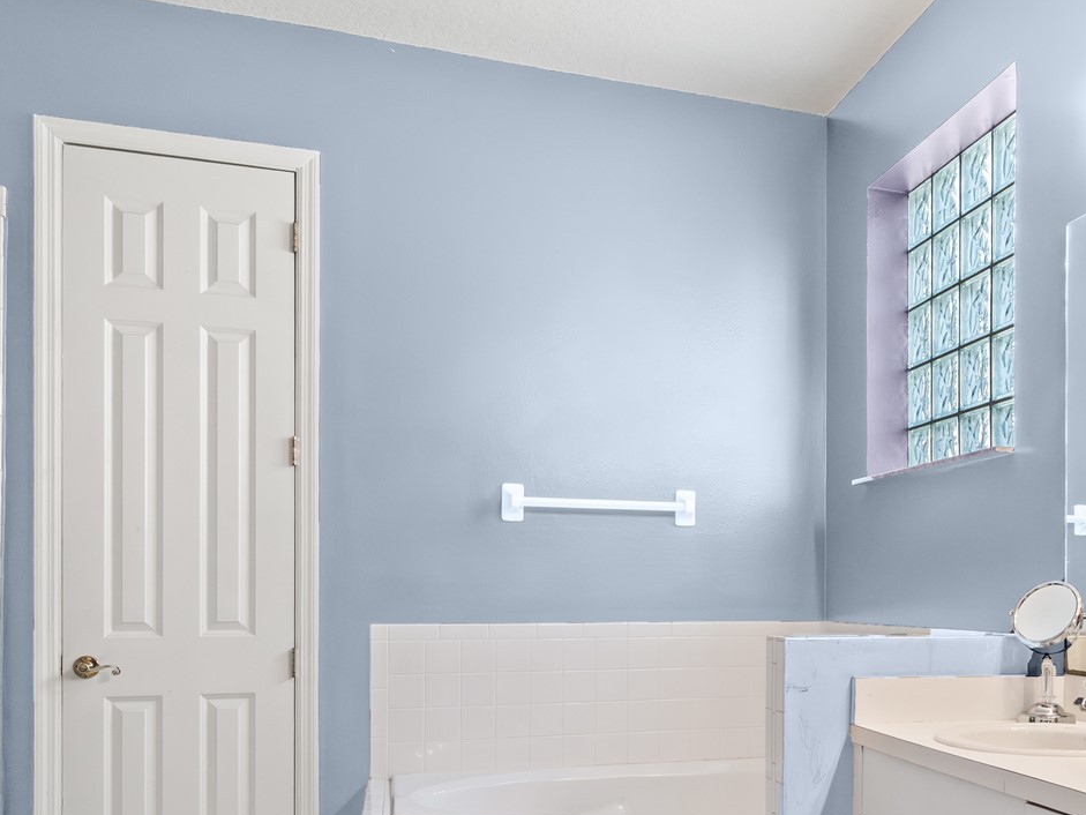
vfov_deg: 40.8
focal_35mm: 34
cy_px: 598
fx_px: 1067
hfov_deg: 50.7
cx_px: 867
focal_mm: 10
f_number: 6.3
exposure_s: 1/60
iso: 3200
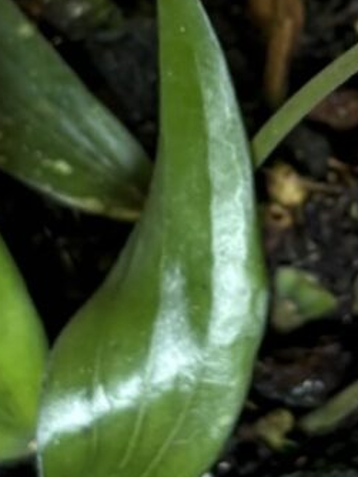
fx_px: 2741
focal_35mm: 199
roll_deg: +2.8
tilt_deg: -4.1
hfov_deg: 7.4
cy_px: -133
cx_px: 459
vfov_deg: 9.8
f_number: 1.6
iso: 64
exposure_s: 1/100
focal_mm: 5.96
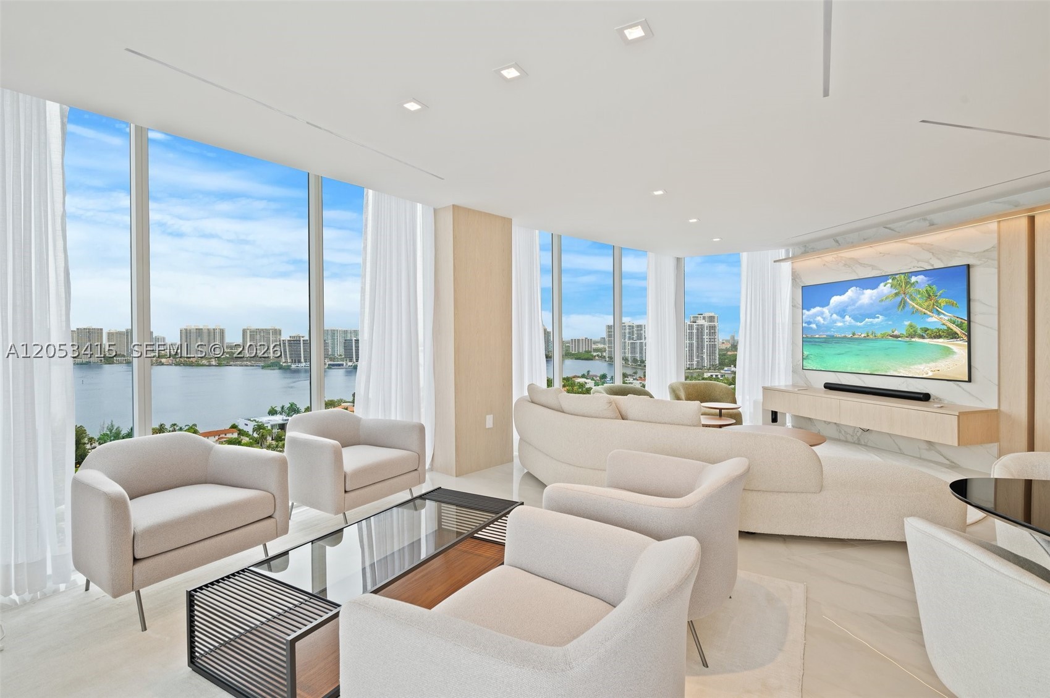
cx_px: 525
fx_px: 466
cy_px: 349
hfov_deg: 96.8
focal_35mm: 16
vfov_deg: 73.6
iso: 200
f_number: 8
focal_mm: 16
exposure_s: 1/25
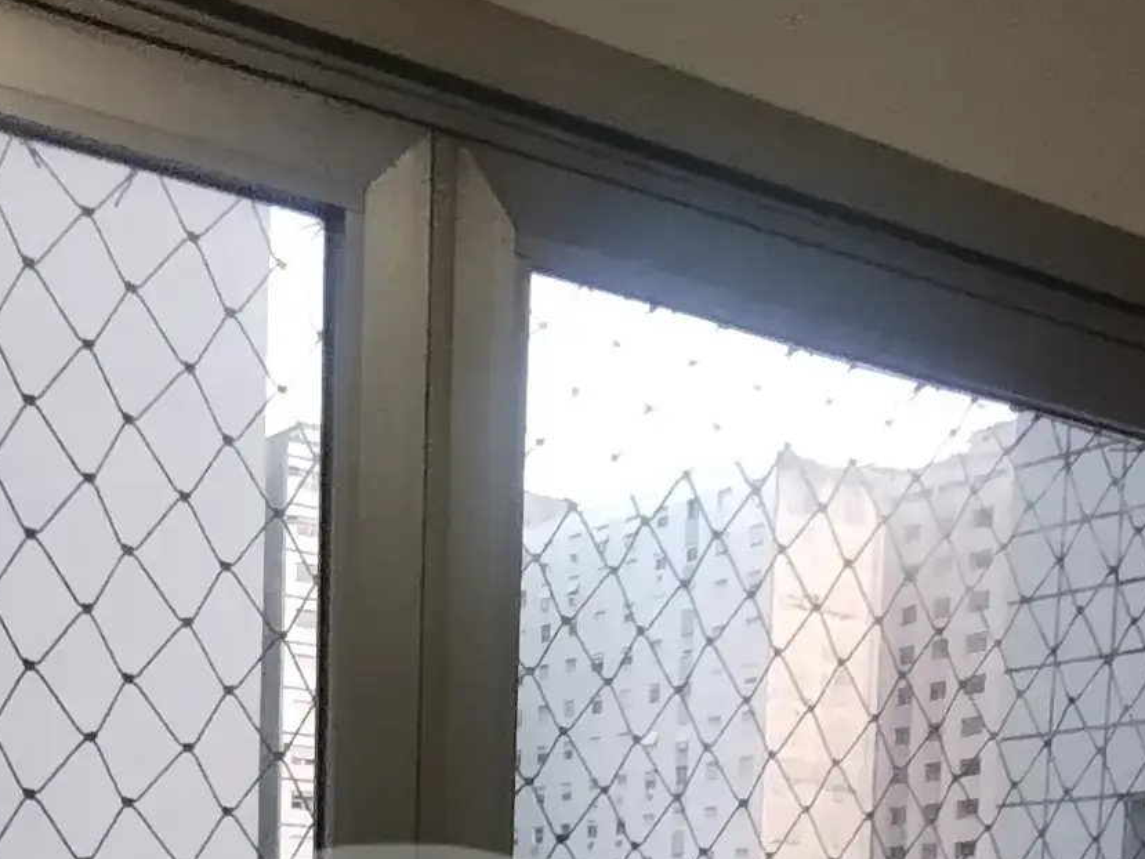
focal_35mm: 63
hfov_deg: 30.5
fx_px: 2084
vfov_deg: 20.1
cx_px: 399
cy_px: 1284
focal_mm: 1.66
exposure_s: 1/40
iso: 266
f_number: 2.2
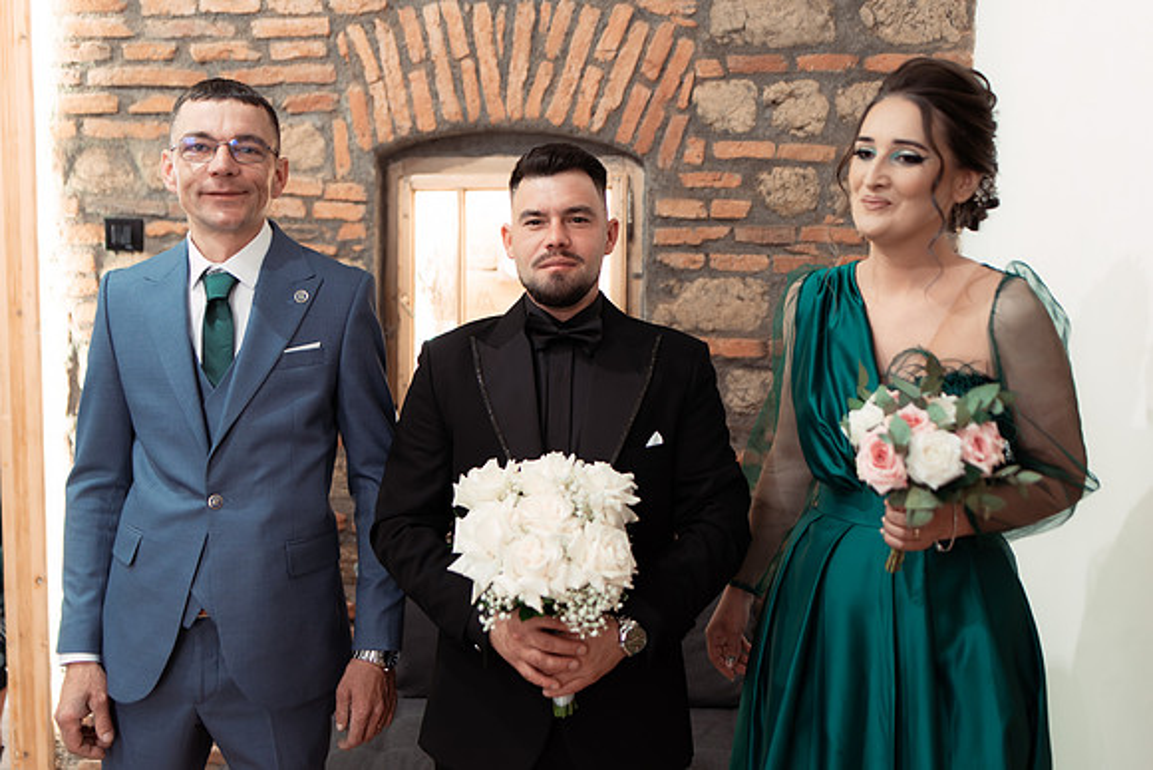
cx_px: 563
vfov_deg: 36.5
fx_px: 1167
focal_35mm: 36
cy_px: 385
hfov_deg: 52.6
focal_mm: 35
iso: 1600
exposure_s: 1/200
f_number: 2
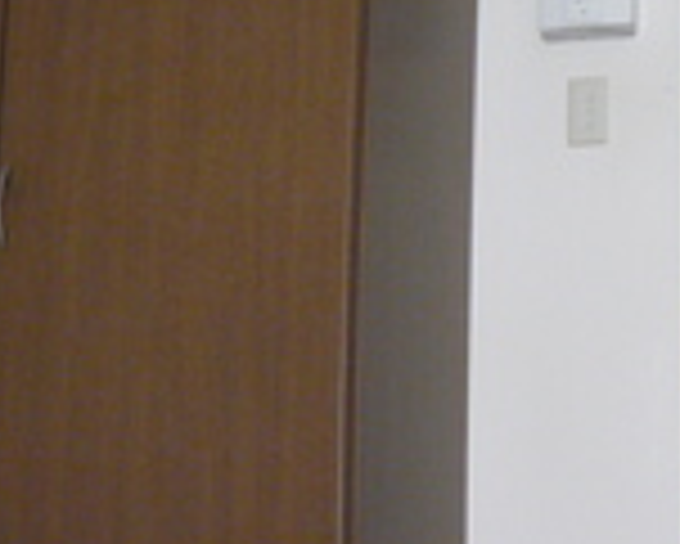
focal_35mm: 93
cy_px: 562
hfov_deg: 19.3
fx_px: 1873
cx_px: 838
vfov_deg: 16.2
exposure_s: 1/1.6
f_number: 2.8
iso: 200
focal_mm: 6
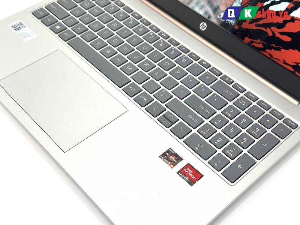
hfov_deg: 39.7
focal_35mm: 48
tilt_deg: -49.1
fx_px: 416
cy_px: 112
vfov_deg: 30.3
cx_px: 150
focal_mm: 6.76
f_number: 1.78
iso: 50
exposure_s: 1/121
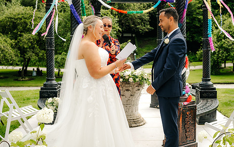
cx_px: 140
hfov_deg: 46.0
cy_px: 59
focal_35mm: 43
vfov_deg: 29.8
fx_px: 274
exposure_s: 1/640
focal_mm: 35
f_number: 3.5
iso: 100
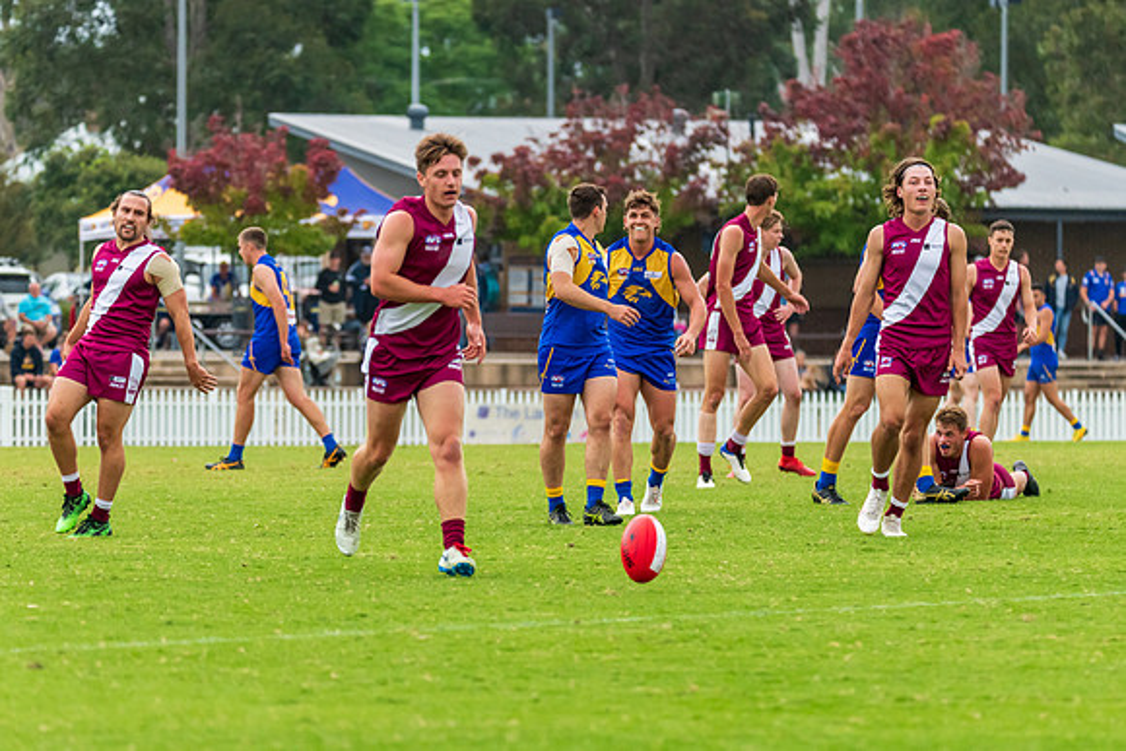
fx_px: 8467
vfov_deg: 5.1
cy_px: 355
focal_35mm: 271
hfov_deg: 7.6
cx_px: 533
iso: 1250
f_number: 5.6
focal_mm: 250
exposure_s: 1/1250
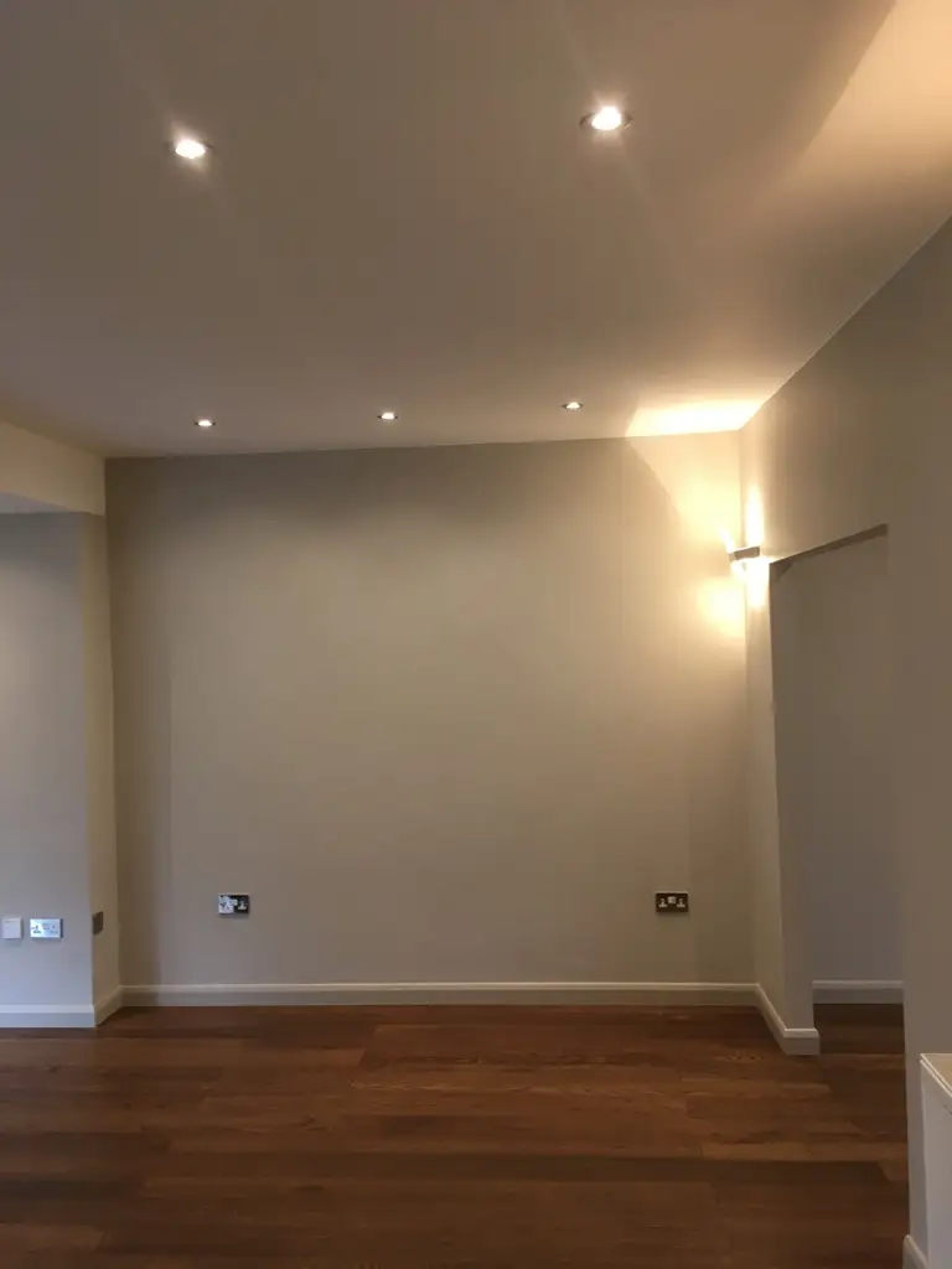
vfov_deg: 61.7
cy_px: 634
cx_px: 476
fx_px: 1063
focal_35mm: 29
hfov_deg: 48.2
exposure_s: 1/33
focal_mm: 4.15
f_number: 2.2
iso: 80
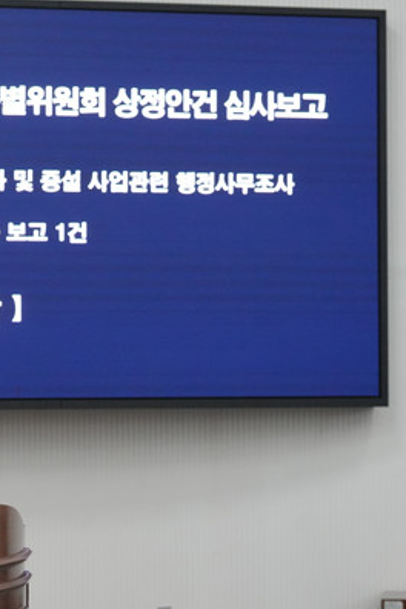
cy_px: 306
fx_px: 2690
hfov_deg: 8.6
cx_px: 17
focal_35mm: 159
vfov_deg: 12.9
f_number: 4
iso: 3200
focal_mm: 70
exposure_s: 1/500
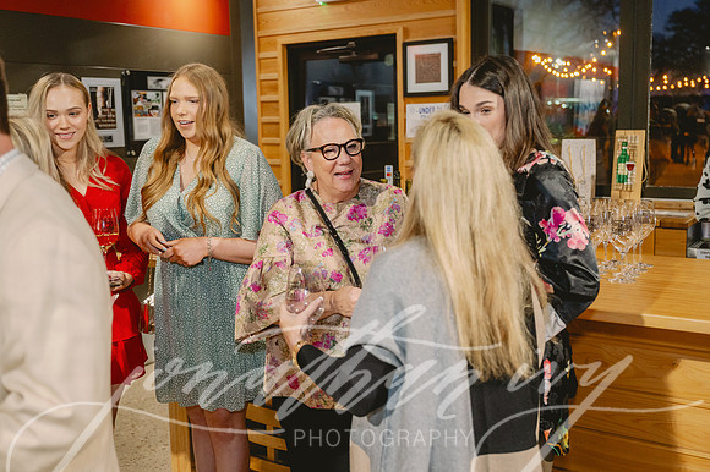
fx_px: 753
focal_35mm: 38
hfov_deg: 50.5
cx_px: 355
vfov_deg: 34.8
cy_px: 222
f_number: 2.8
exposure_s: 1/160
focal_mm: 36
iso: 2500
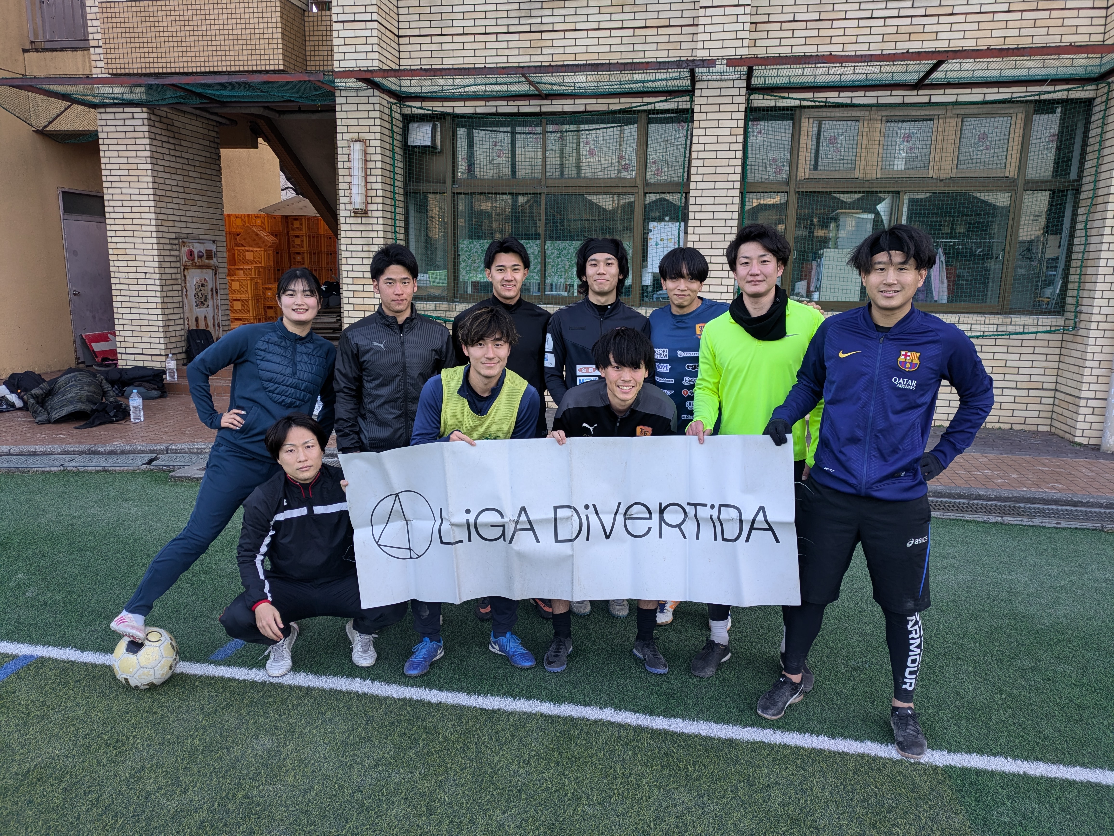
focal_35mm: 25
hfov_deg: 69.4
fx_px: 805
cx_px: 557
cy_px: 418
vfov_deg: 54.9
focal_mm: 5.43
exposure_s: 1/150
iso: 52
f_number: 1.89
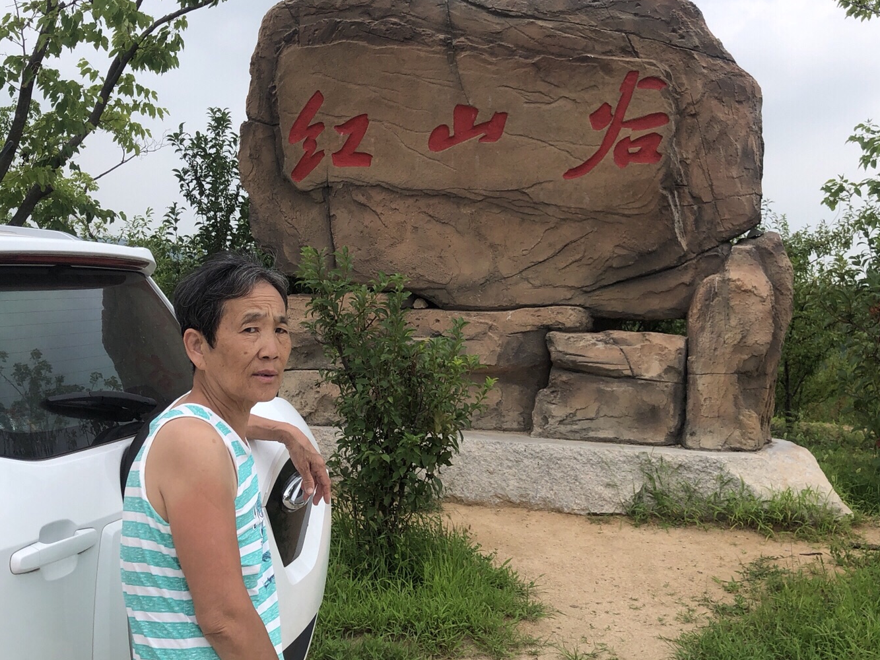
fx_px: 1068
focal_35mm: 42
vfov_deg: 34.3
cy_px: 290
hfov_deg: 44.8
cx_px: 416
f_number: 1.8
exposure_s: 1/1116
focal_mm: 4
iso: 20
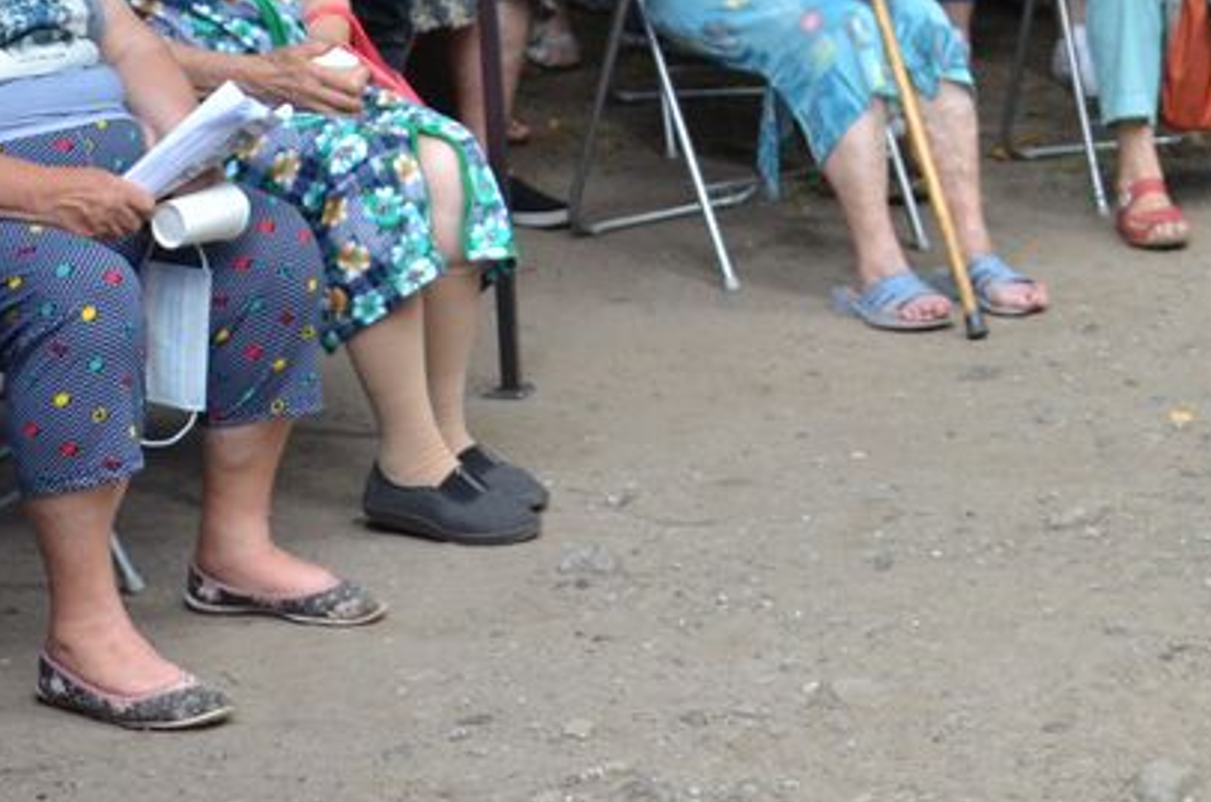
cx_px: 1360
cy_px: -201
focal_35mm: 109
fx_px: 3650
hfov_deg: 18.1
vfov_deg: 12.2
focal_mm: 21
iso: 800
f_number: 5
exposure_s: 1/320
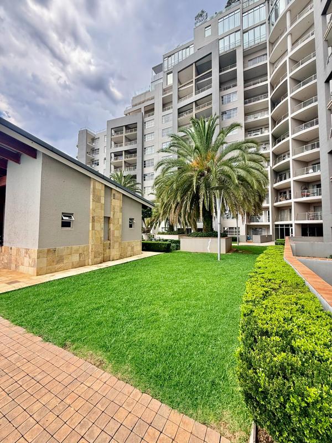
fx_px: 179
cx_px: 166
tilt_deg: +3.9
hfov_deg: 85.7
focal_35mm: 14
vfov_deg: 102.1
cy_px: 222
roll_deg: +0.0
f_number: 2.2
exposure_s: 1/400
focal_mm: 2.22
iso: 64
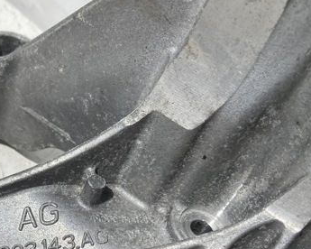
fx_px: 433
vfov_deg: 31.4
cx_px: 45
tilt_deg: -50.5
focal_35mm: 47
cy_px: 194
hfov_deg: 37.5
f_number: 1.8
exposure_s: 1/8197
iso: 32
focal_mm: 4.25
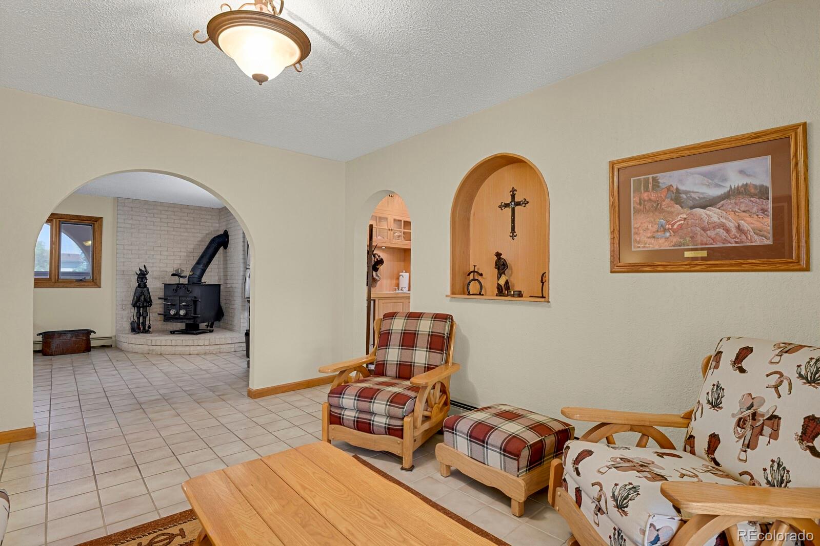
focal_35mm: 17
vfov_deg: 70.4
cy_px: 273
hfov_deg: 93.3
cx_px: 410
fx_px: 387
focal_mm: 17
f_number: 8
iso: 250
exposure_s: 6
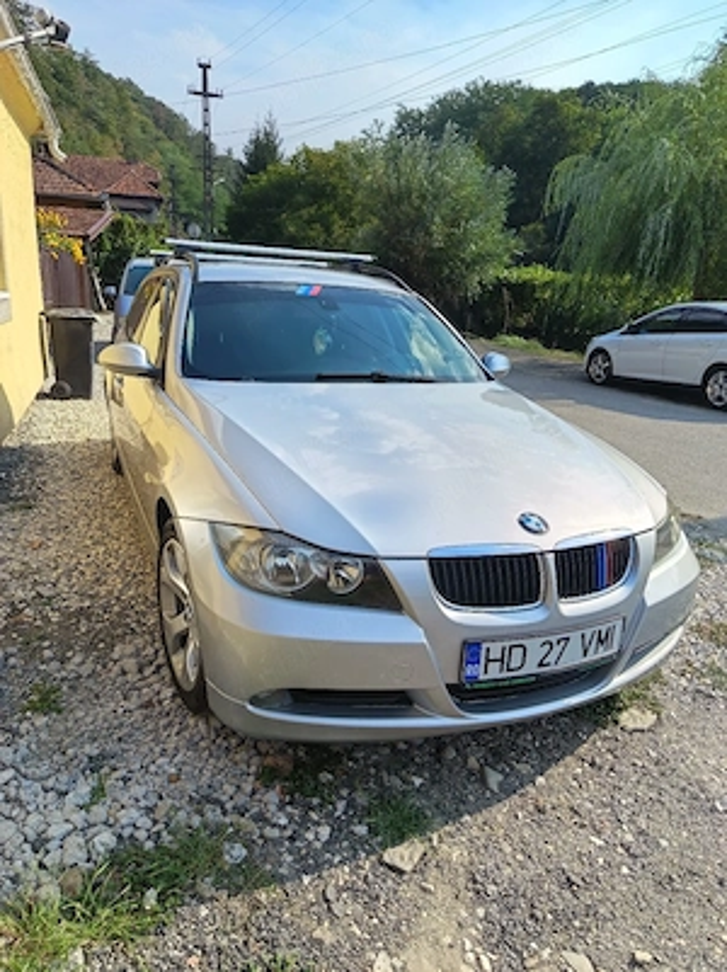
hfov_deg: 56.7
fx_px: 673
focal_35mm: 24
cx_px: 364
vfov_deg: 71.6
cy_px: 486
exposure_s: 1/526
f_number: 1.75
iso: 100
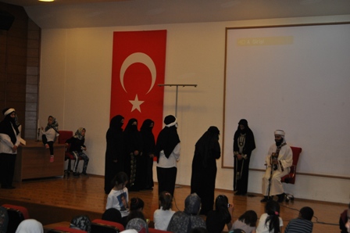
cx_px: 175
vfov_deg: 22.6
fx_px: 583
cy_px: 116
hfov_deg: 33.4
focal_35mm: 60
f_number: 5.3
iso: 800
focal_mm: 40
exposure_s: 1/60
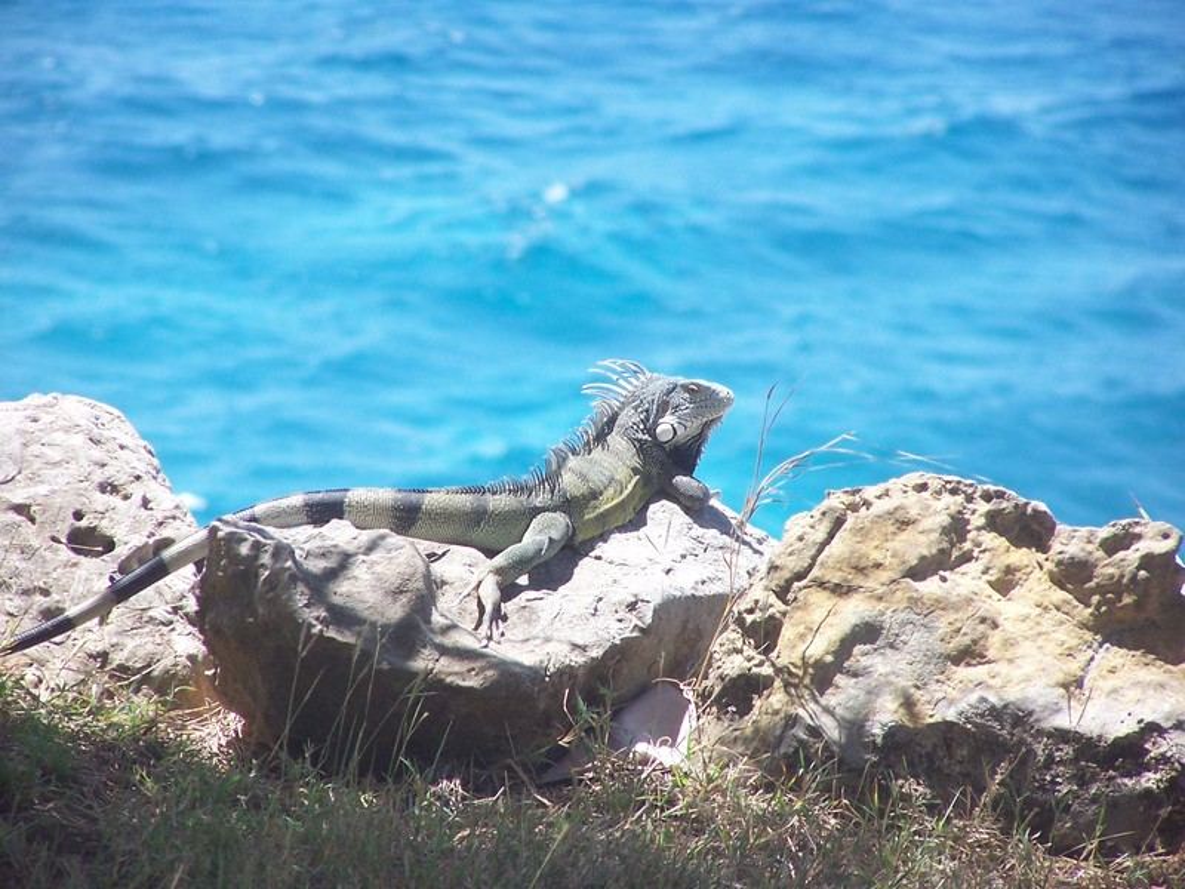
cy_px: 444
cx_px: 592
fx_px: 13008
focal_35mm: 380
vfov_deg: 3.9
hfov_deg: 5.2
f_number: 3.7
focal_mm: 63
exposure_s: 1/250
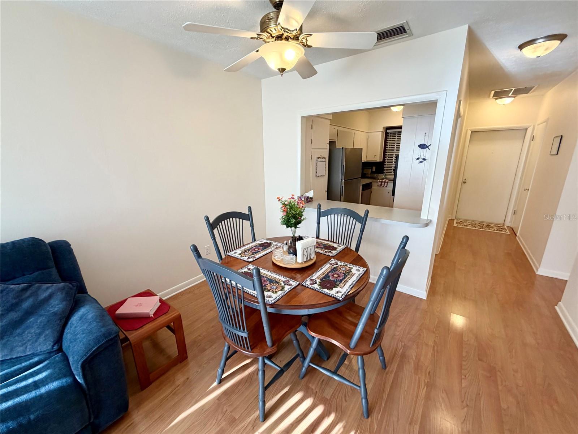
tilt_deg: -14.4
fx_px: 234
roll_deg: +0.5
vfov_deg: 85.7
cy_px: 217
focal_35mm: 14
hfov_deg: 102.1
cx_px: 289
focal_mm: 2.22
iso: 200
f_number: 2.2
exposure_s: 1/120
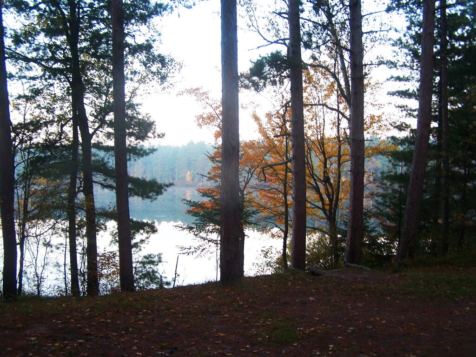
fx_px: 523
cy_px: 178
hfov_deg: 49.0
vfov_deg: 37.7
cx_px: 238
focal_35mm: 38
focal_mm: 6.3
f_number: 2.8
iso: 80
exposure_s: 1/40
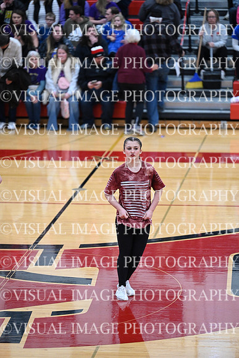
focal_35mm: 180
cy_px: 179
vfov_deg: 11.4
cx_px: 120
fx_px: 1791
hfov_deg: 7.6
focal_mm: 180
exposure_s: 1/400
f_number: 2.8
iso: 4000
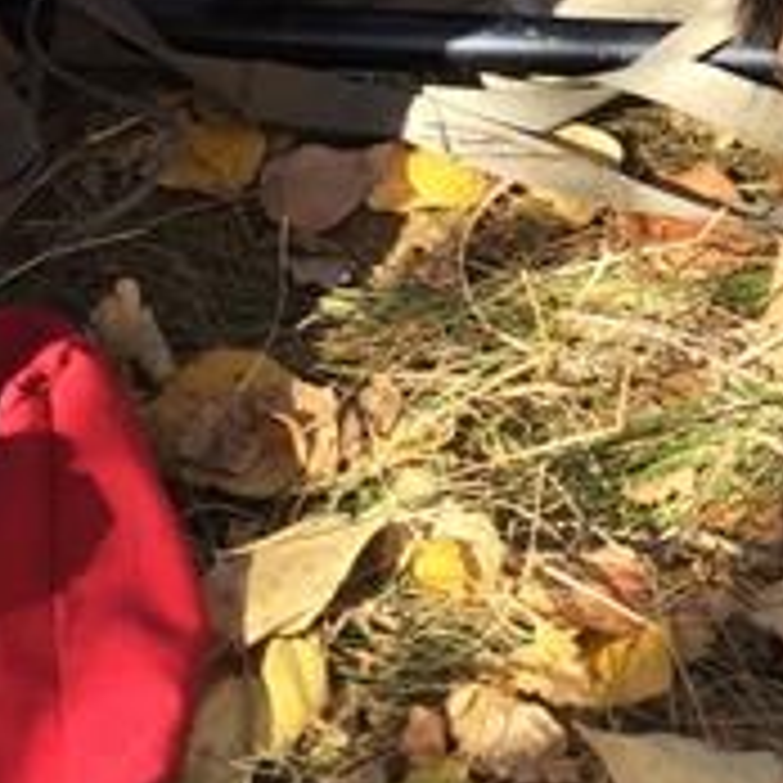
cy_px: -518
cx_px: 680
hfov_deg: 17.9
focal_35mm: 96
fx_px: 2457
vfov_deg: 16.0
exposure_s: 1/353
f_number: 2.2
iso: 32
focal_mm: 4.15
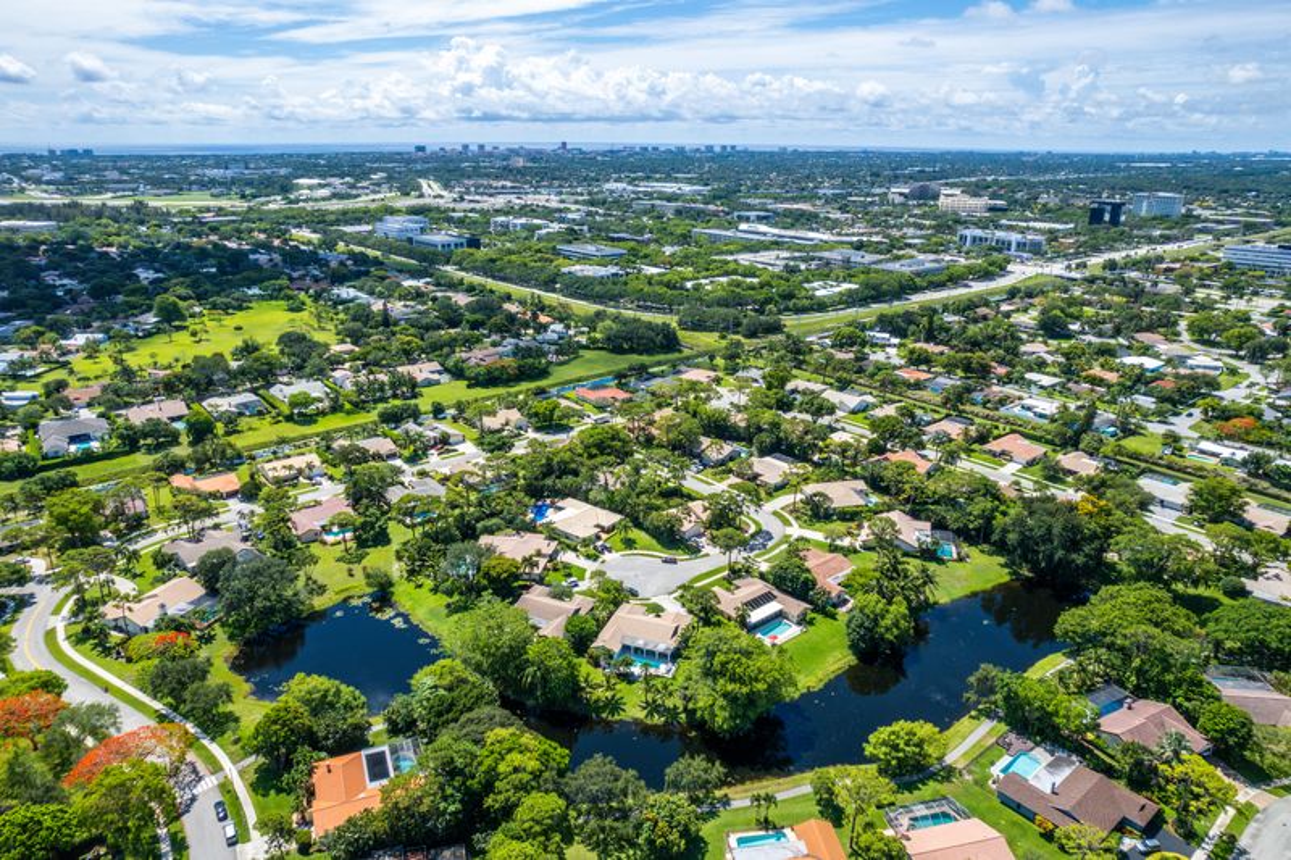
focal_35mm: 22
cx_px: 646
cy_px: 430
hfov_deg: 78.6
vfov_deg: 57.2
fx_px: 789
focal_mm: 8.38
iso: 100
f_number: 2.8
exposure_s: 1/2500
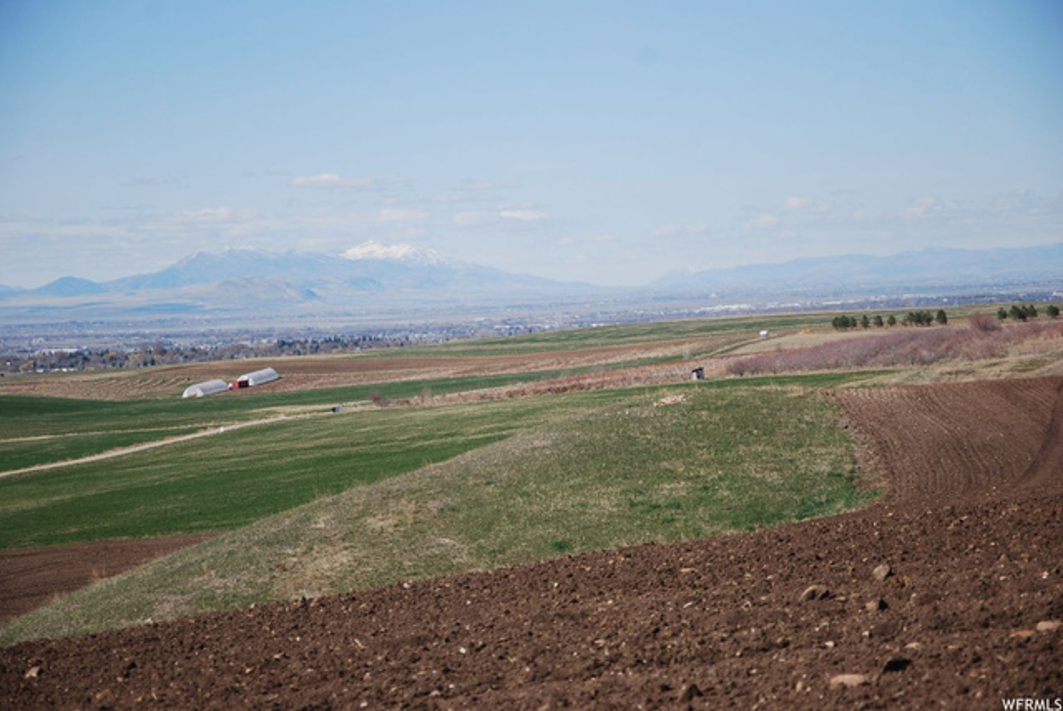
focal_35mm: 120
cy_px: 356
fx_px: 3546
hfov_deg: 17.0
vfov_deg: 11.4
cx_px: 532
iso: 100
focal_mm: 80
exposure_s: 1/500
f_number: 5.6
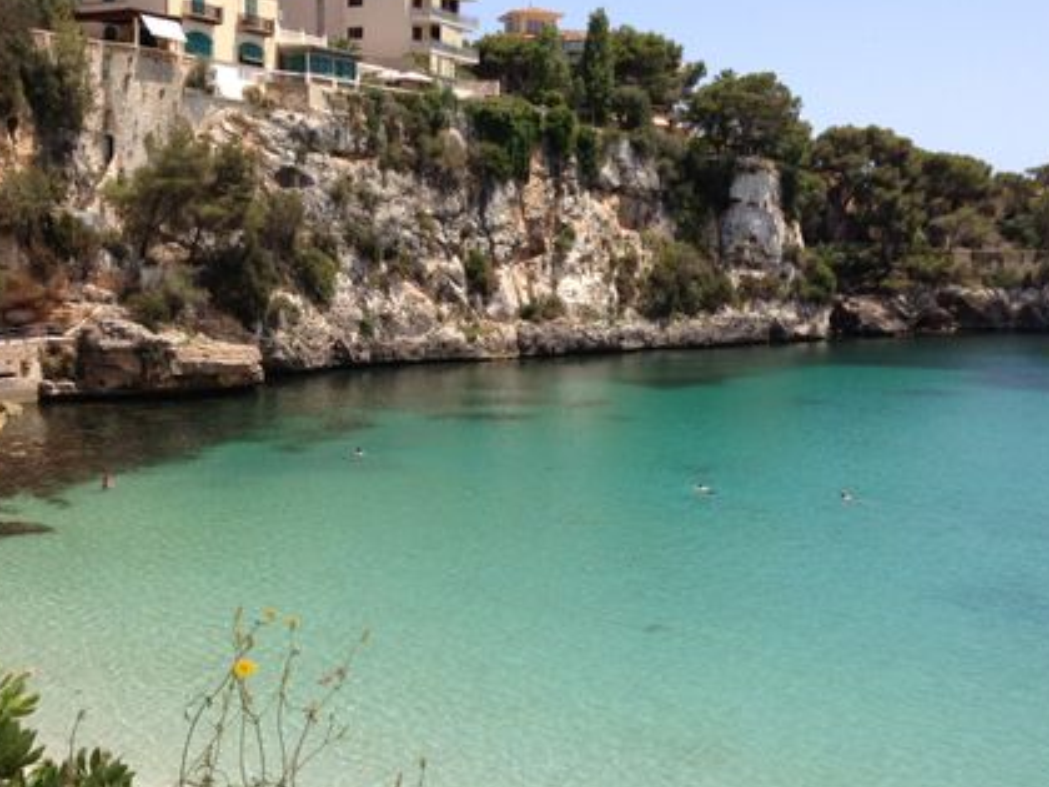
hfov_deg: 38.2
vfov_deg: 28.9
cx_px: 552
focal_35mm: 50
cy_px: 530
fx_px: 1515
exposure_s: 1/1577
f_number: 2.4
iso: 64
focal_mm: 4.28
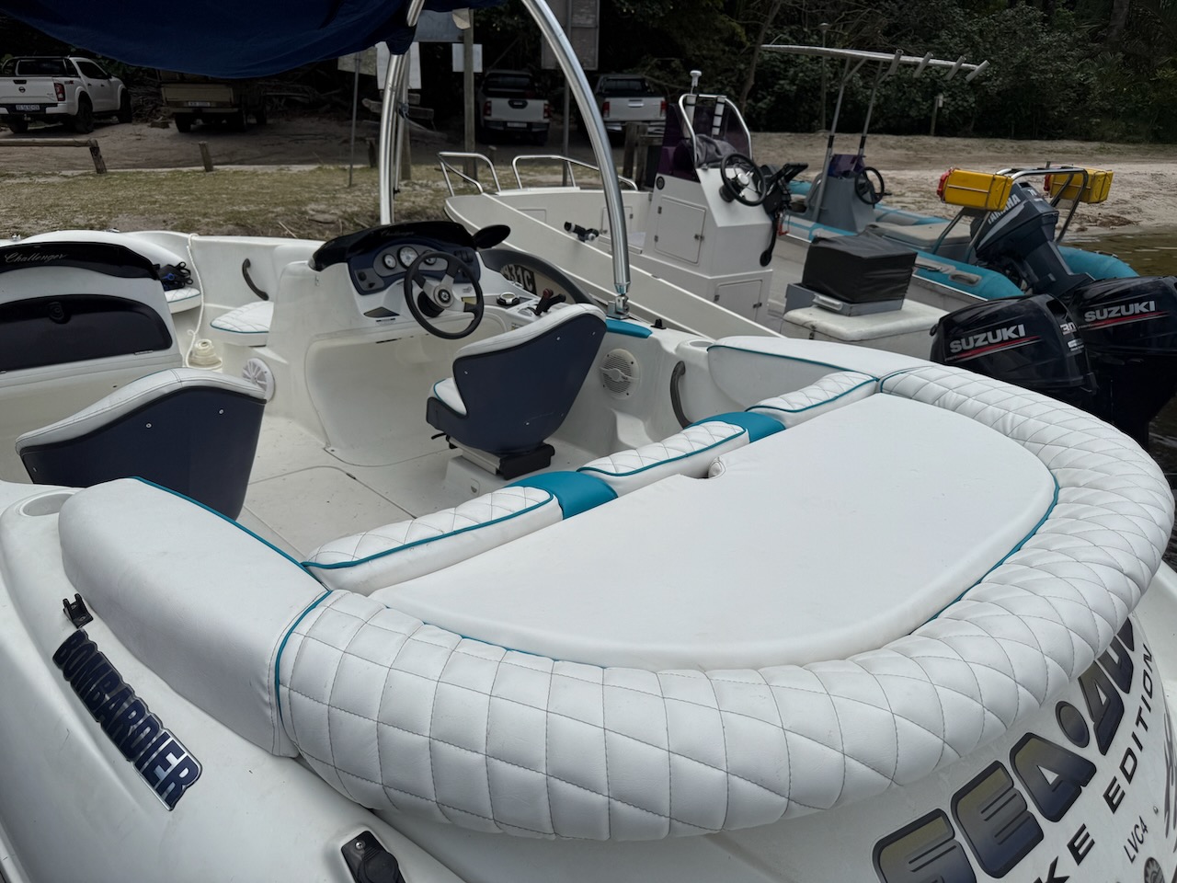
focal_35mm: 24
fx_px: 816
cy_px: 442
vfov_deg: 56.8
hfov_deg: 71.6
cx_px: 588
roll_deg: +0.4
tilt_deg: -21.0
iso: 80
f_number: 1.78
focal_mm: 6.76
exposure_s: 1/14286
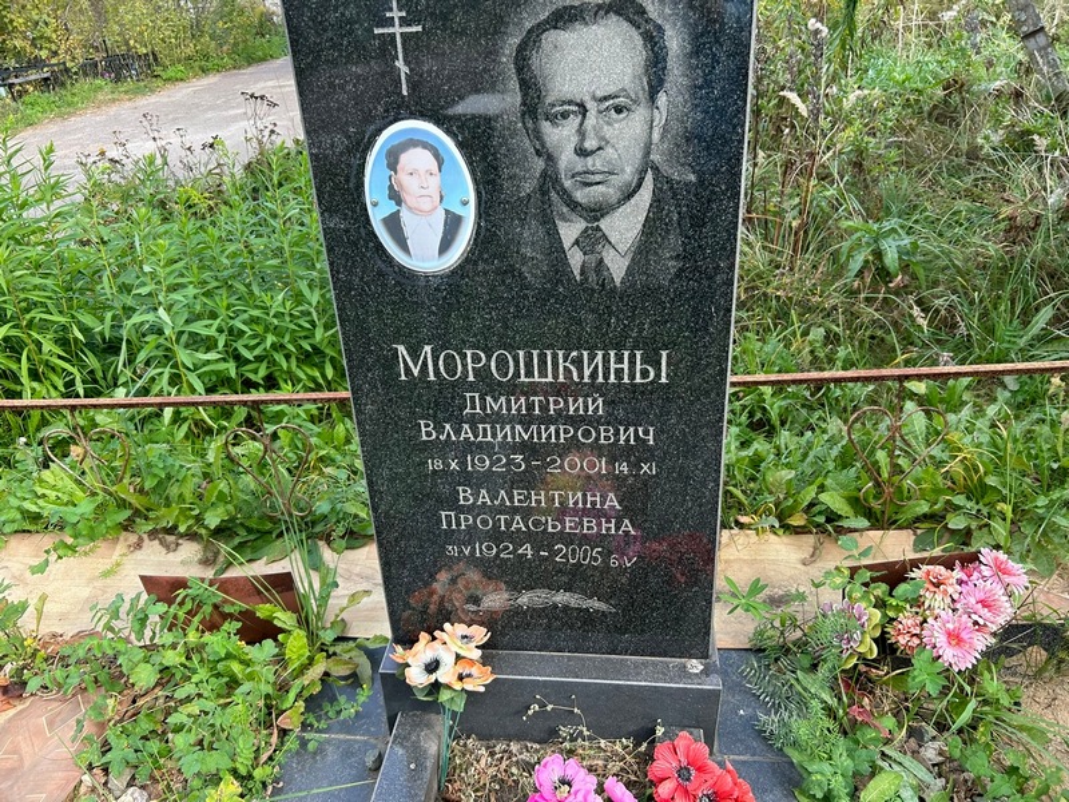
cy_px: 401
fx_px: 803
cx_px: 534
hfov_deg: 67.3
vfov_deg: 53.1
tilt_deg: -37.4
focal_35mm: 26
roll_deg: +1.3
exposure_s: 1/493
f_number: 1.5
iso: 50
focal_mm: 5.7
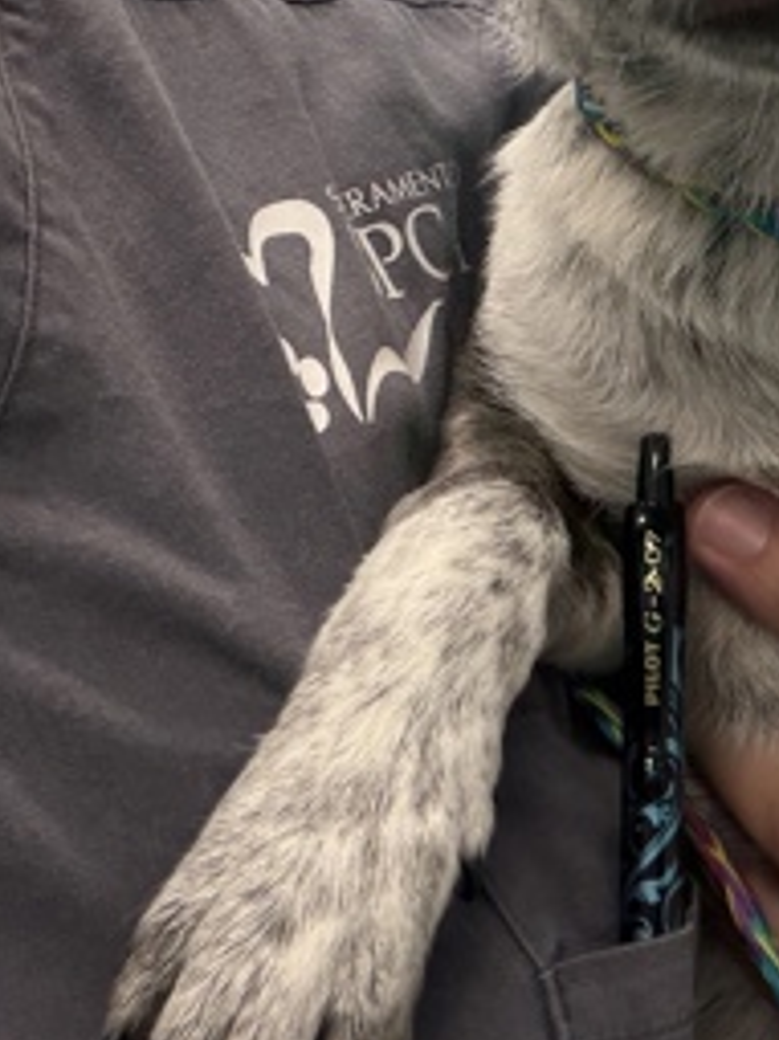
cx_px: 832
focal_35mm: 66
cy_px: 20
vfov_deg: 27.8
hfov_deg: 21.2
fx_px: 1982
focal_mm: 2.71
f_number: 1.9
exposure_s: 1/60
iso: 125
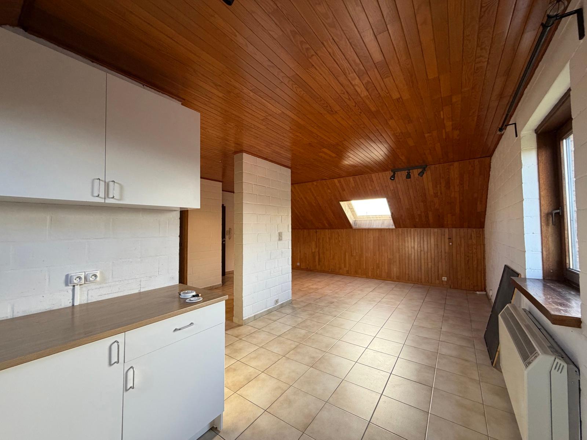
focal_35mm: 14
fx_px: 237
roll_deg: +0.4
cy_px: 220
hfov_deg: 102.1
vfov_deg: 85.7
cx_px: 294
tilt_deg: +2.2
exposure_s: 1/121
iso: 250
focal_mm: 2.22
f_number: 2.2
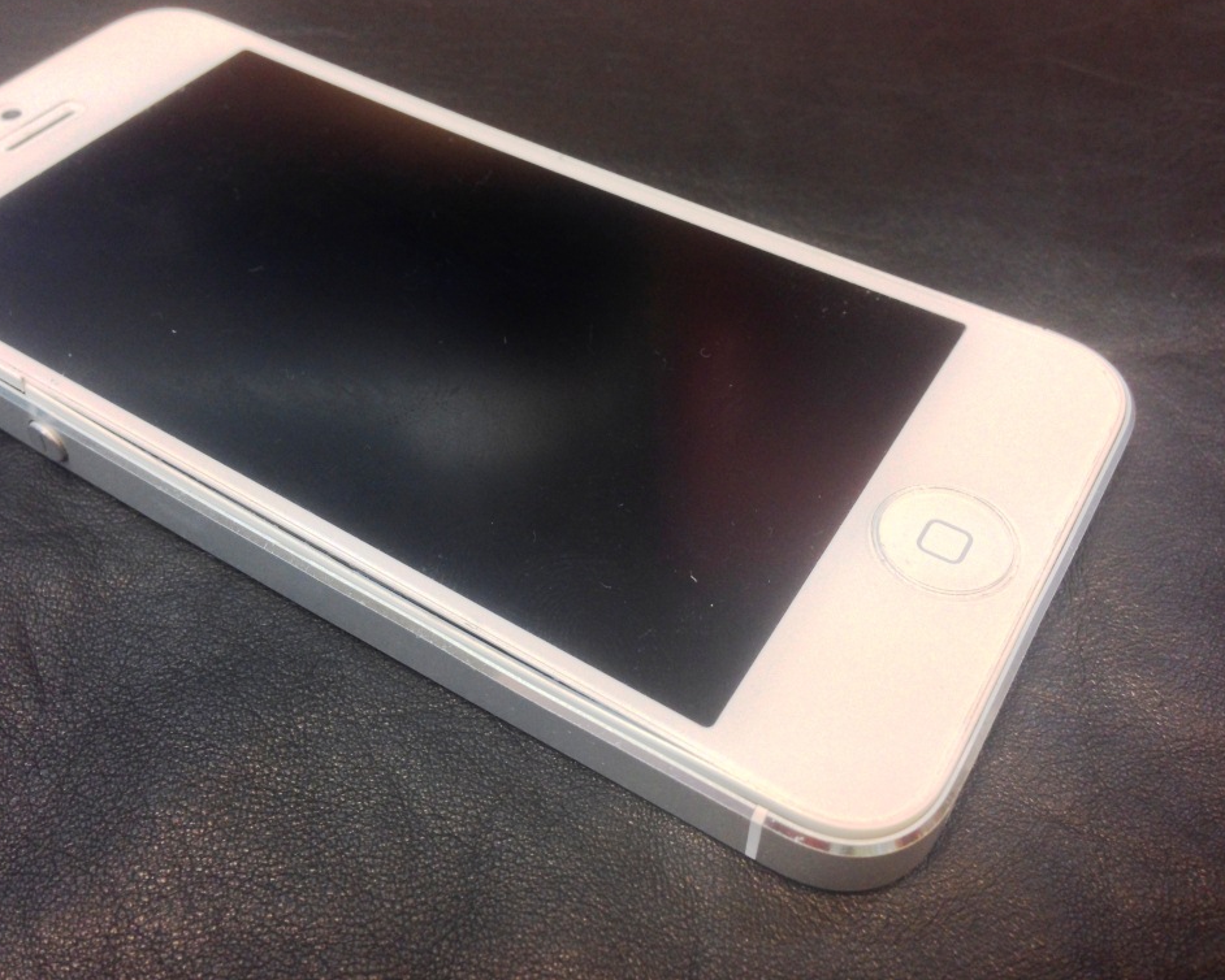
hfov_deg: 51.5
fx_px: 1269
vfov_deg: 42.2
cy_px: 482
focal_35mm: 35
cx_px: 562
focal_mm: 4.12
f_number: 2.4
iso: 64
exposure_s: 1/20
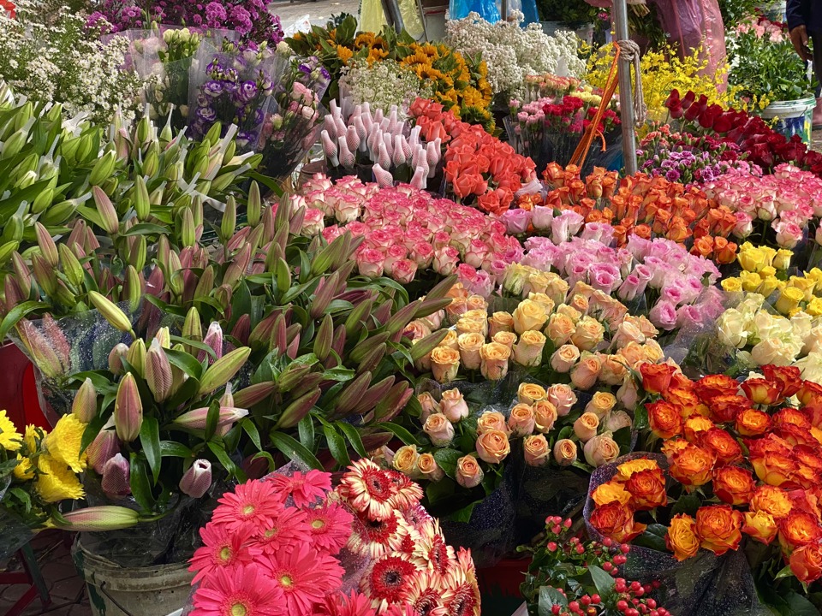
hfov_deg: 36.8
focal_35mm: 52
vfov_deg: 28.0
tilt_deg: -16.9
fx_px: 1235
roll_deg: +6.0
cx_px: 411
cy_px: 308
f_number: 2
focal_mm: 6
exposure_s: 1/121
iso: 125
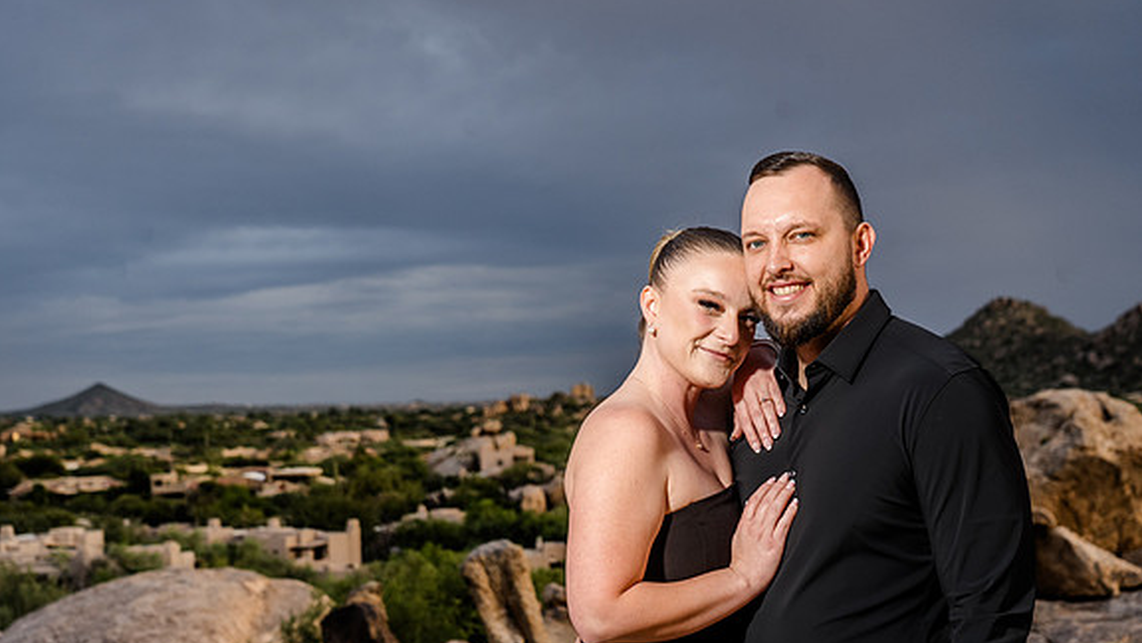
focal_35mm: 57
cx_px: 571
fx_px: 1726
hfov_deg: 36.6
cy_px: 372
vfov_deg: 21.1
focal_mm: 54
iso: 250
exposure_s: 1/250
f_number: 5.6
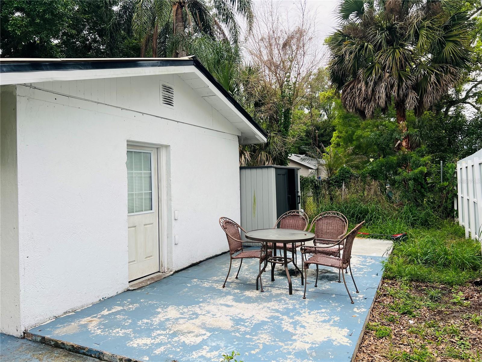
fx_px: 362
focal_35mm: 26
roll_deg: +1.1
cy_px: 181
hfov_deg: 67.3
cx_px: 241
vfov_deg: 53.1
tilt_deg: +0.2
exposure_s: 1/197
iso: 40
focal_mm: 5.7
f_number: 1.5
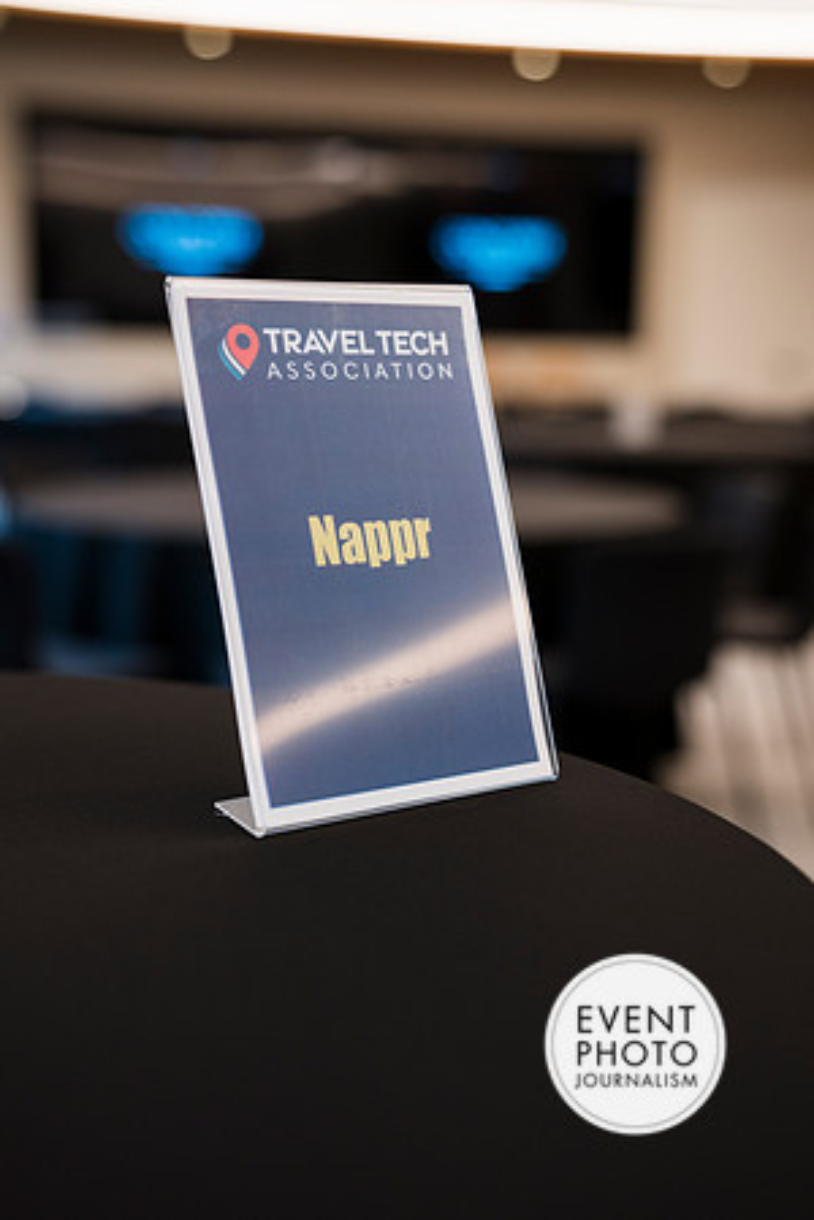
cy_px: 610
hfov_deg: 27.0
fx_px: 1696
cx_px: 407
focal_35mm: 50
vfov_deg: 39.6
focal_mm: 50
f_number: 3.2
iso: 800
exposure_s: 1/200
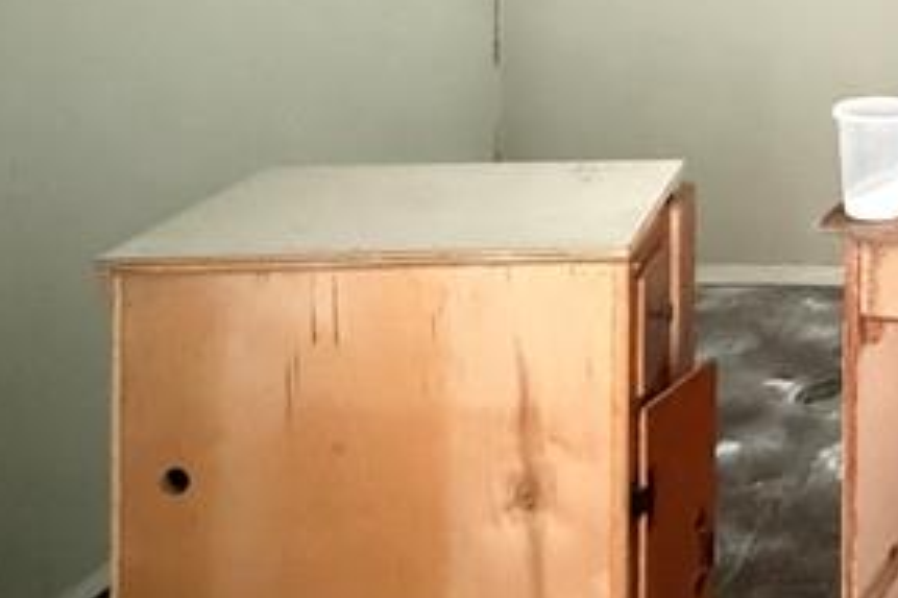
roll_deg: -0.3
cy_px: -169
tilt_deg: +0.2
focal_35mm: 52
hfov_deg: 32.6
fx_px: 1296
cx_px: 1033
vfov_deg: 23.2
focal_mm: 2.22
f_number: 2.2
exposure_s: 1/30
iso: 2500
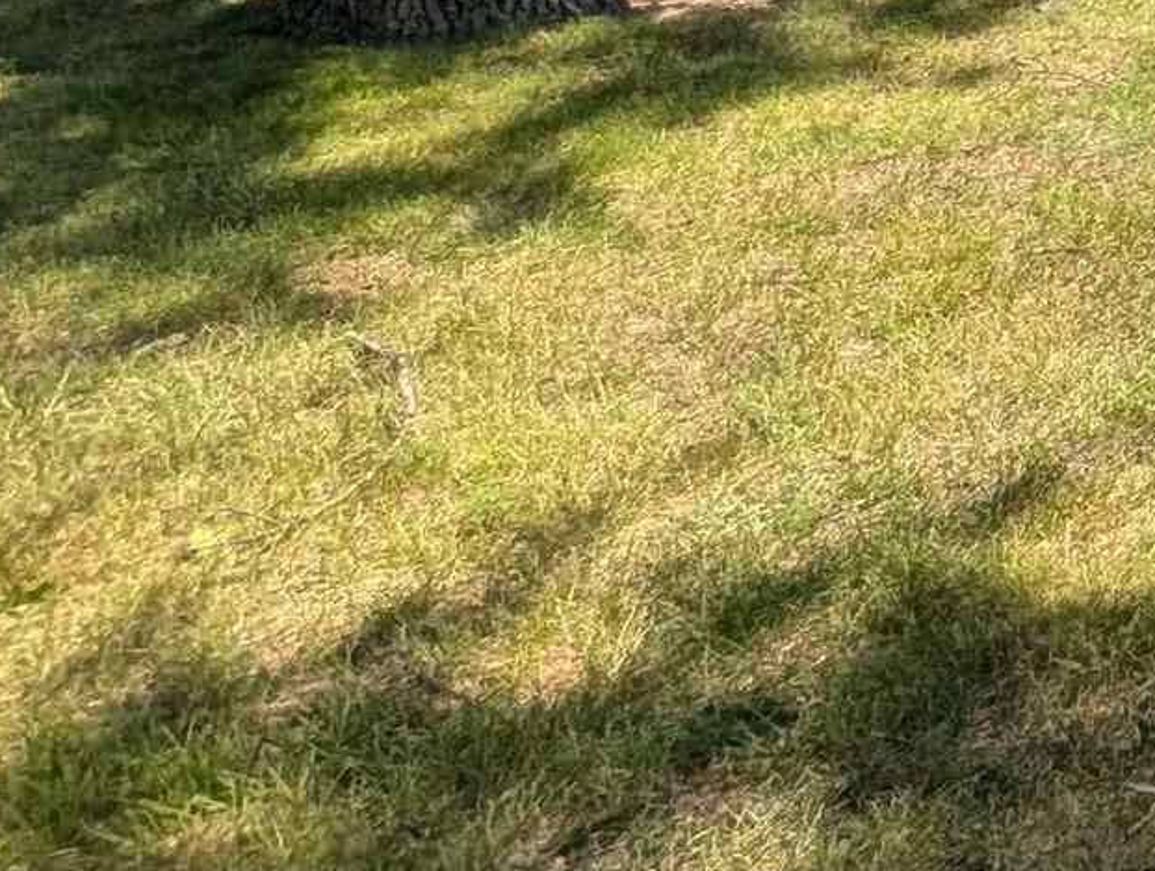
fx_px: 1972
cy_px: -332
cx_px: 2434
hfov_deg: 18.0
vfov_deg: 21.8
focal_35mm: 59
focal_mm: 2.02
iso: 55
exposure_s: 1/2545
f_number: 1.7
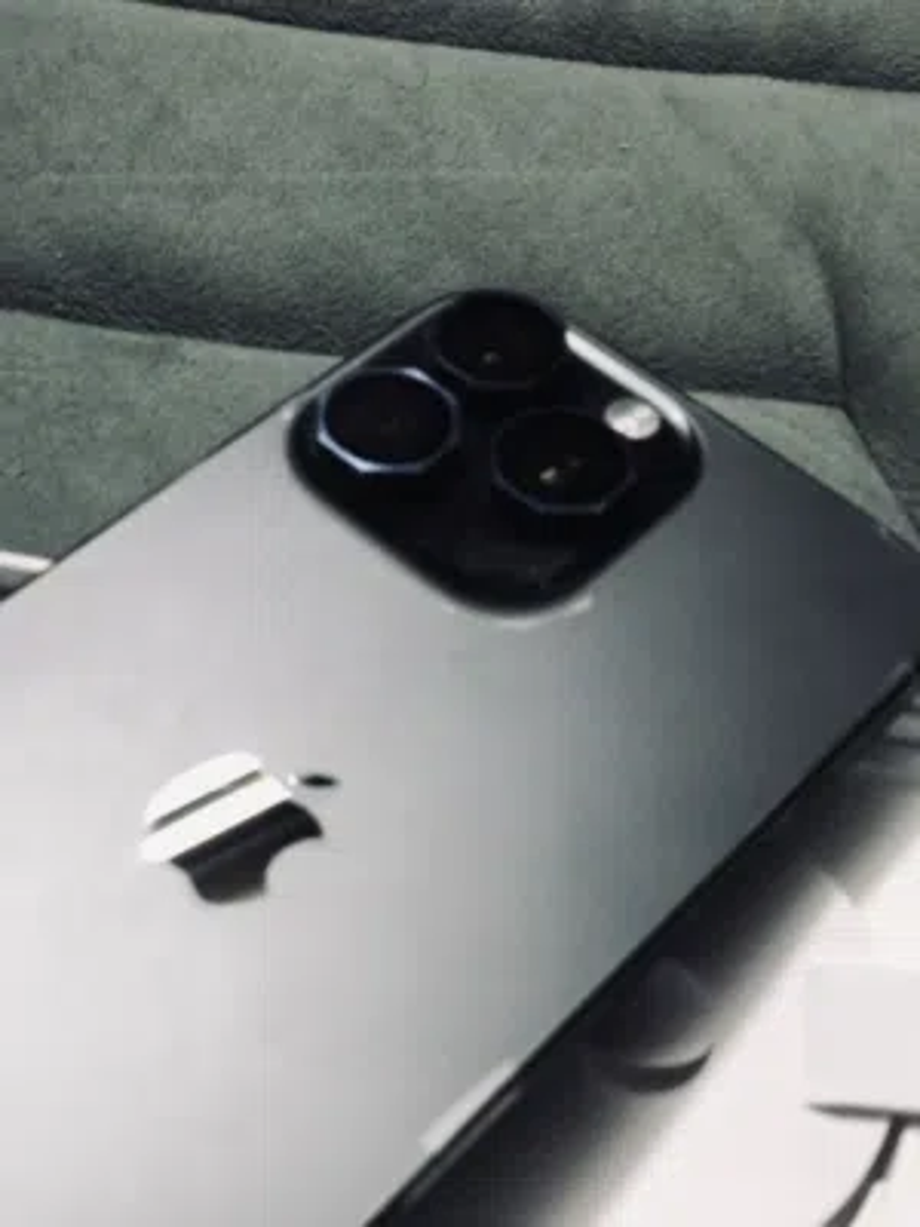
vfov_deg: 33.8
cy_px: 614
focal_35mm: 57
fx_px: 2020
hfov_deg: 25.7
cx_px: 460
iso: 400
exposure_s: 1/50
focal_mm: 6.6
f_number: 2.8
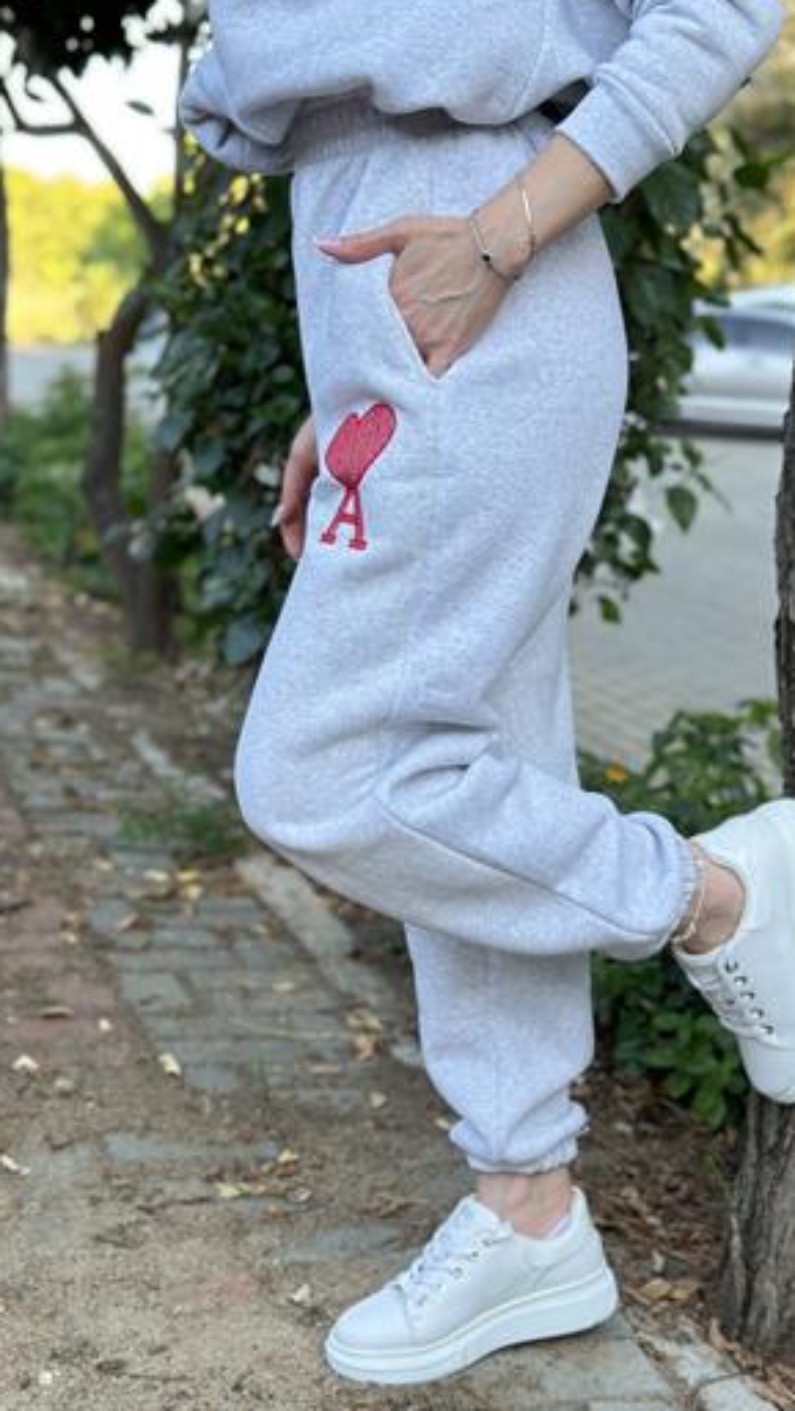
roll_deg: -3.0
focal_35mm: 53
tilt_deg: -10.7
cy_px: 701
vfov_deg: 39.2
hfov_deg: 22.6
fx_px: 1984
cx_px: 479
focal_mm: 6.86
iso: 80
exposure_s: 1/173
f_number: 1.78
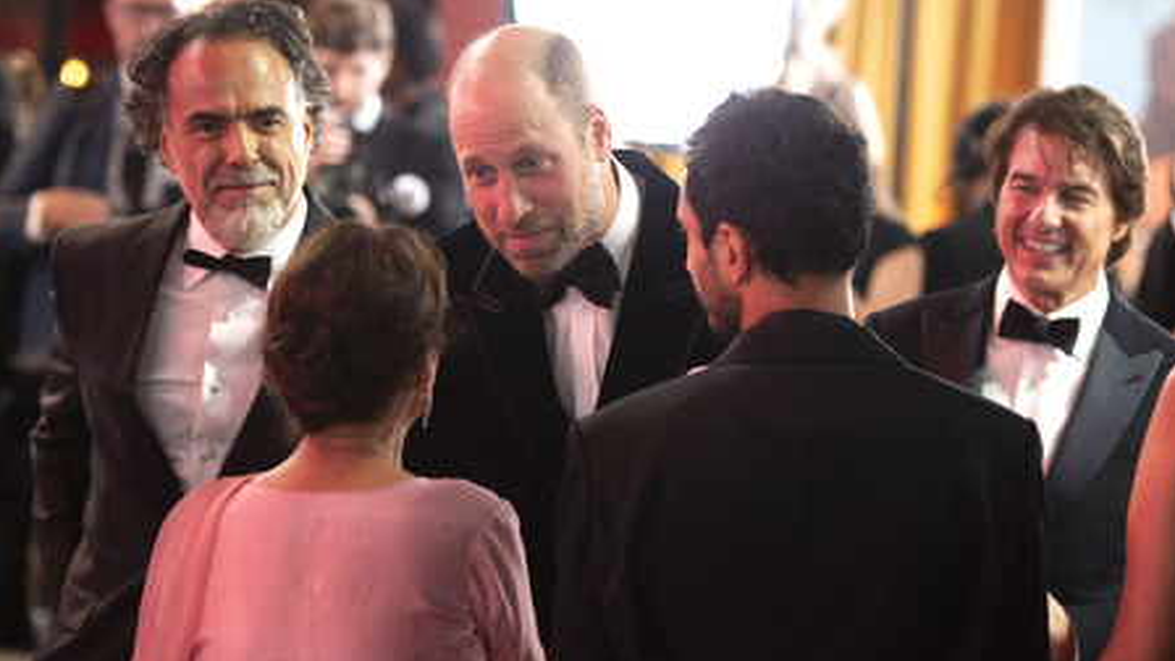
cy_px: 317
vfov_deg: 5.0
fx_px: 7540
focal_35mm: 242
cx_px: 554
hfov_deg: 8.9
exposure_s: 1/250
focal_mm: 185
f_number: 5.3
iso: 1600
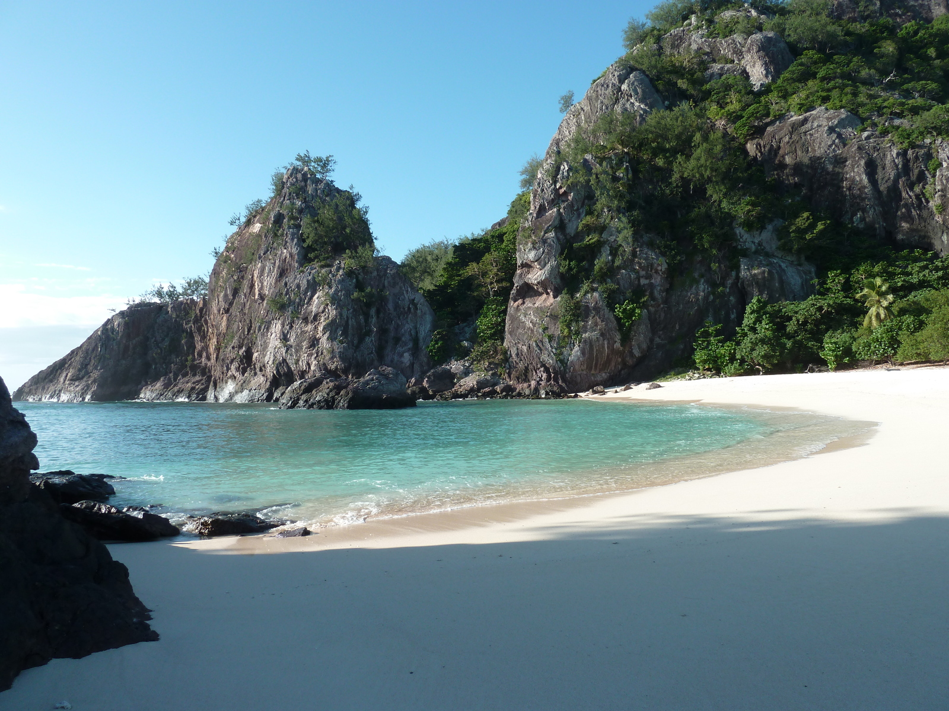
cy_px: 356
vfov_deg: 54.9
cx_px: 474
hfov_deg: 69.4
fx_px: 685
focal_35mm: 25
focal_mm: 4.1
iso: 80
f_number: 4
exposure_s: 1/320
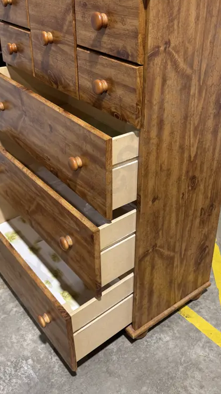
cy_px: 166
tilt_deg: -28.3
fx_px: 375
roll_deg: -0.5
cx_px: 124
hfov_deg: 32.8
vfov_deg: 55.0
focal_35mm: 36
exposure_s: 1/100
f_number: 1.78
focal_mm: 6.76
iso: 160
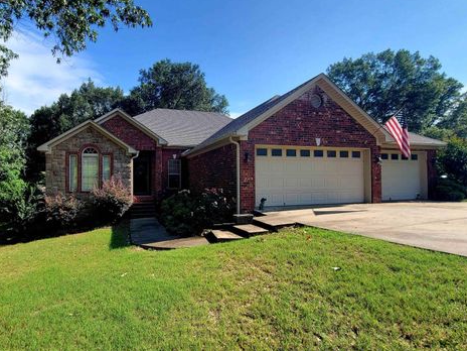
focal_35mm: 14
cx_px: 232
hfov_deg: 102.1
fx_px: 189
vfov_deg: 85.6
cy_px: 165
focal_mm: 2.2
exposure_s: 1/625
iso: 50
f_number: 2.2
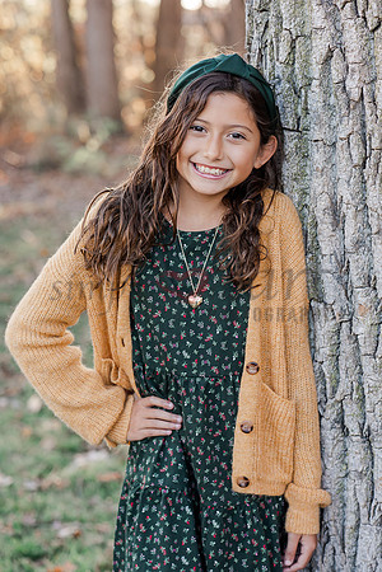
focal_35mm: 85
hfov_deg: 16.1
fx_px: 1353
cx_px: 191
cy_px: 286
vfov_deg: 23.9
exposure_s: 1/200
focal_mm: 85
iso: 320
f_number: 4
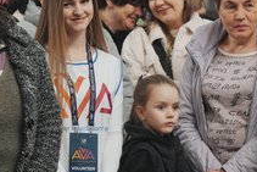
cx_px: 162
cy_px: 90
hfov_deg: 9.3
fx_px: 1586
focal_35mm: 222
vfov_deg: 6.2
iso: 3200
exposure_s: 1/125
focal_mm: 117
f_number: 5.6
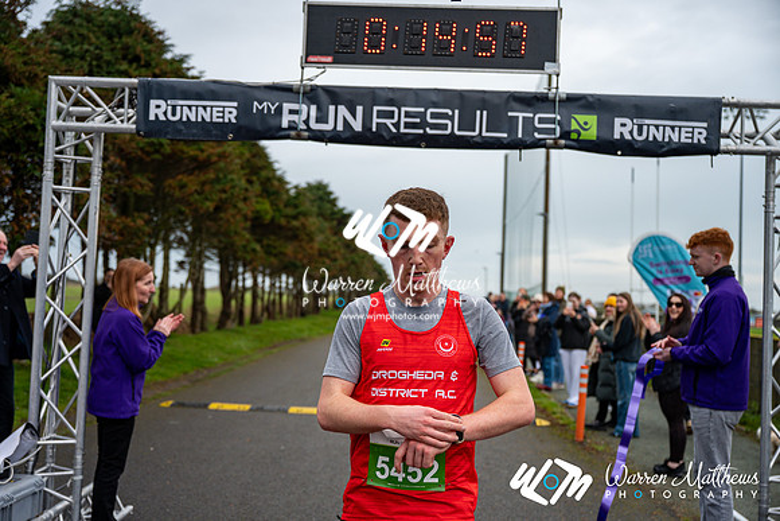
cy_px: 260
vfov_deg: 33.4
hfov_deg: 48.4
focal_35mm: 40
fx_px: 867
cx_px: 390
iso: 200
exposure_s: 1/1250
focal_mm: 40
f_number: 2.8
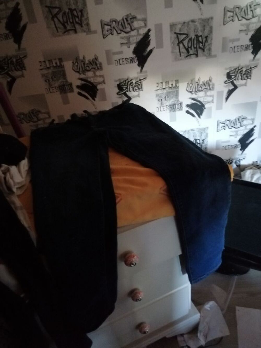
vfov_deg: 65.3
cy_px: 174
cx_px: 130
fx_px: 271
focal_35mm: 27
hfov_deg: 51.4
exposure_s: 1/12.5
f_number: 1.8
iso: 1600
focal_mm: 3.96
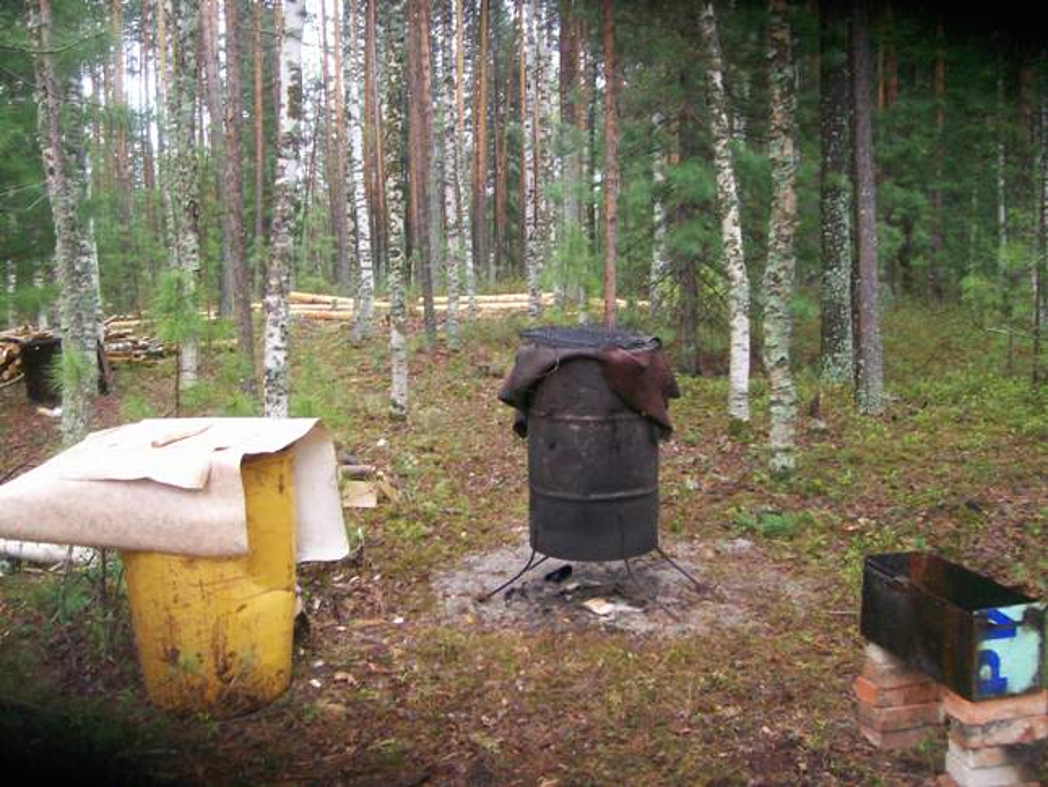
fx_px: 1060
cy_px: 394
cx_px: 524
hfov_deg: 52.6
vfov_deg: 40.7
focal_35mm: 35
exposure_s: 1/64
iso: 200
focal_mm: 5.8
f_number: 2.8
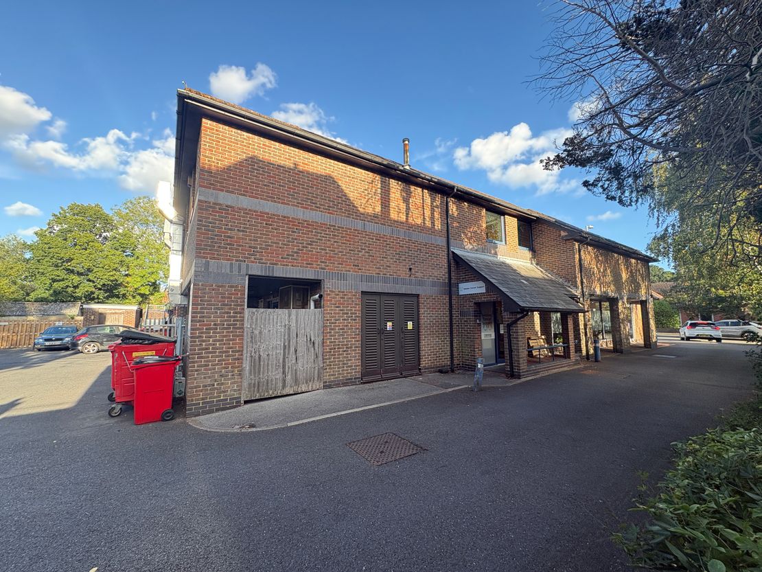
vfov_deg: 85.7
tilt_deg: +6.9
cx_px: 381
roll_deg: +1.5
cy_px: 286
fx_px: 308
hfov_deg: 102.1
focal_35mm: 14
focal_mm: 2.22
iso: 64
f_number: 2.2
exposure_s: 1/260
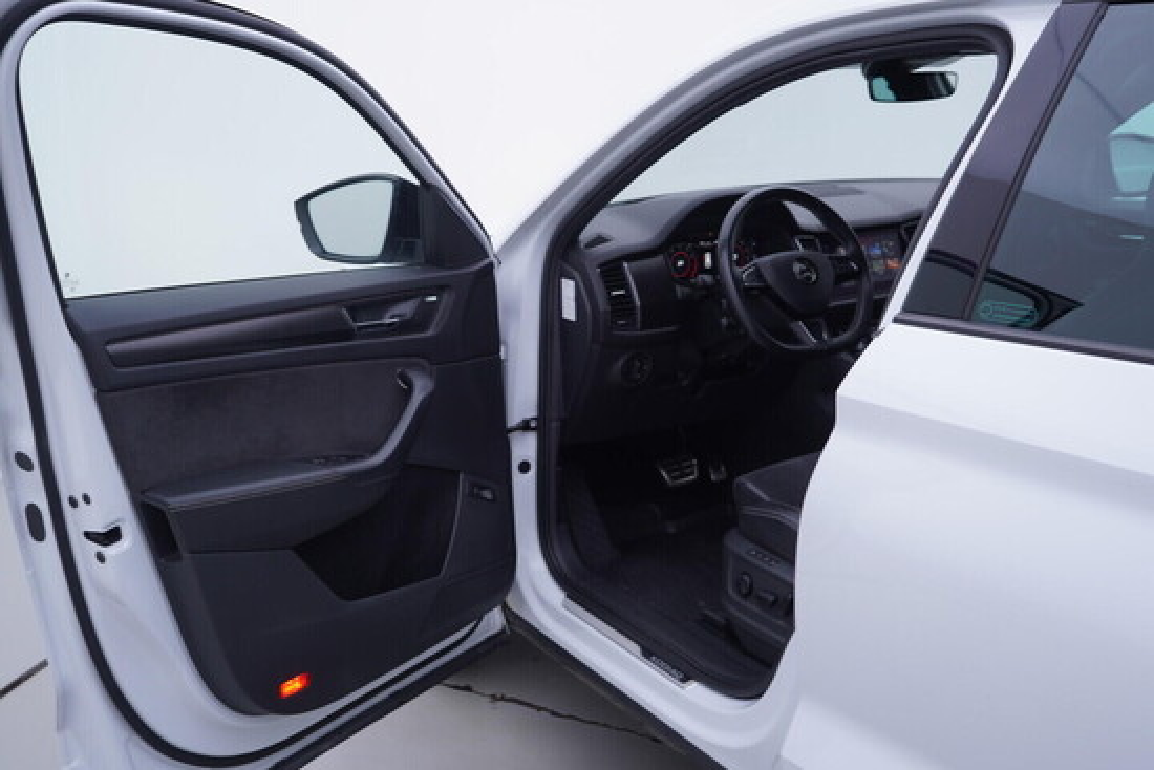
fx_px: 1154
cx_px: 577
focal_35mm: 36
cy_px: 385
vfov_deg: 36.9
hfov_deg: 53.1
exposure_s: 1/60
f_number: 3.5
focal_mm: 24
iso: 125
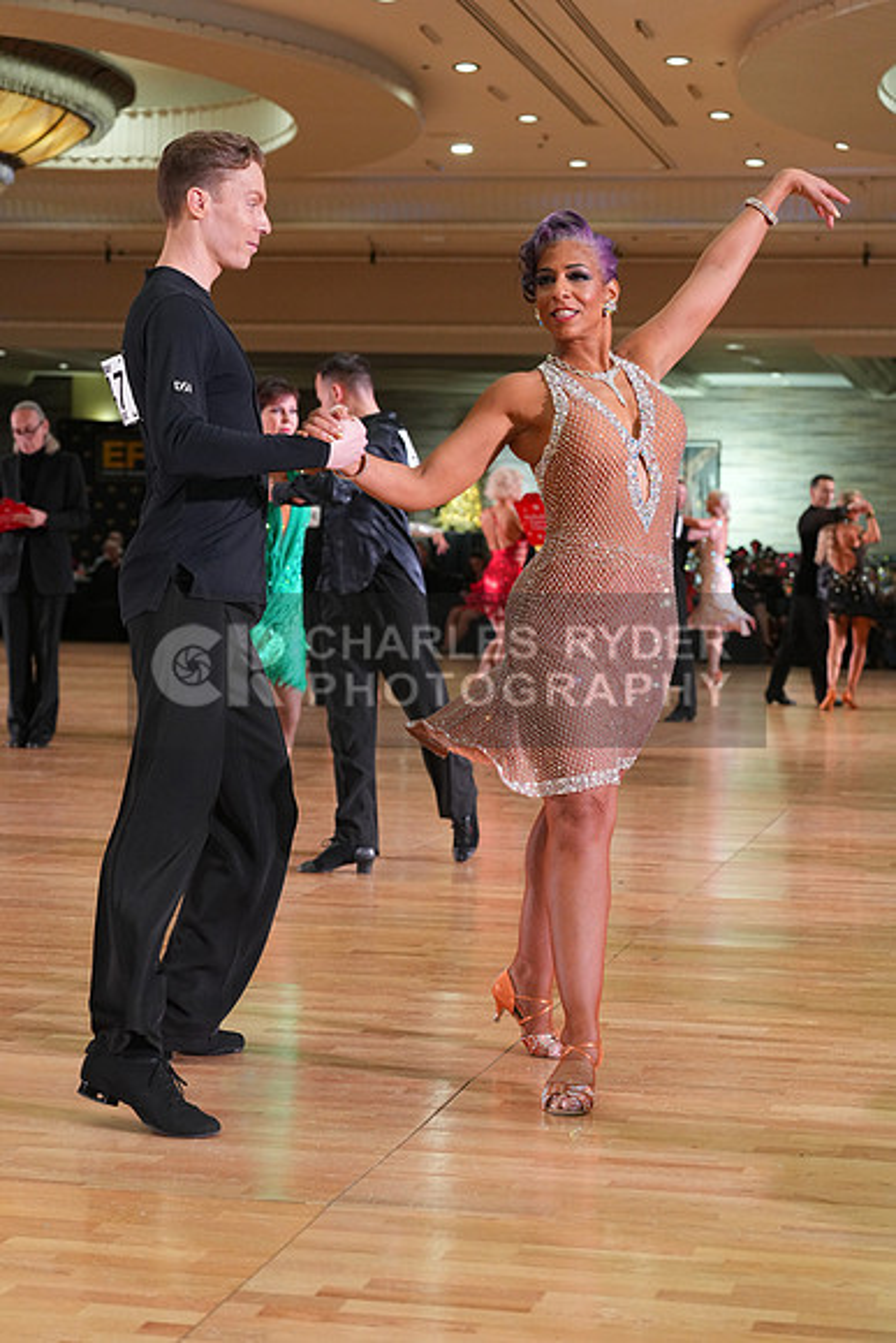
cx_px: 448
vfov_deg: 28.1
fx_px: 2686
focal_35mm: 72
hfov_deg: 18.9
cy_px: 672
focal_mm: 72
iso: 2500
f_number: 5
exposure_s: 1/200
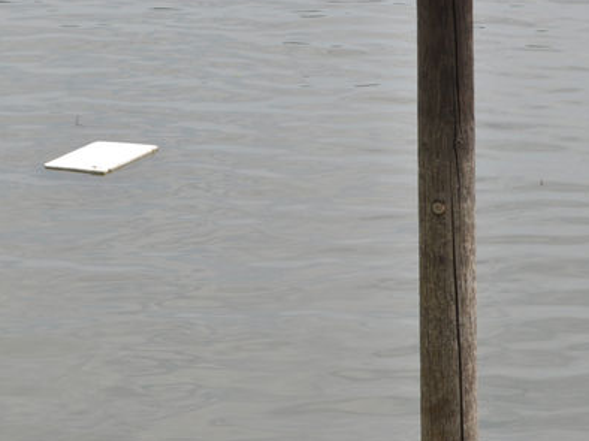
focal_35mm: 181
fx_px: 3080
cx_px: 85
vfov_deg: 8.2
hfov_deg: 10.9
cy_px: 189
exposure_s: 1/400
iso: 200
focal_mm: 55
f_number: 10
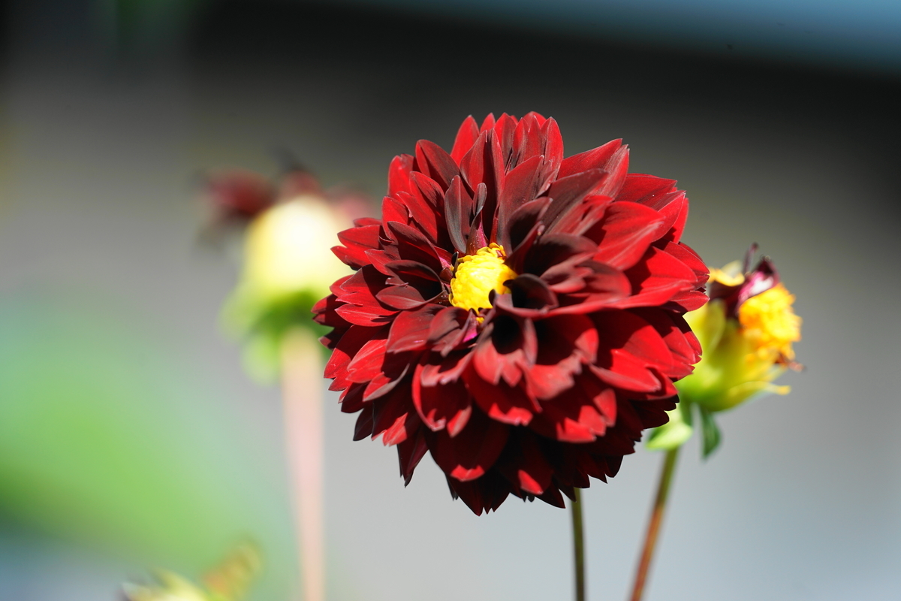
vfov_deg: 4.6
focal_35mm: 300
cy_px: 300
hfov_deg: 6.9
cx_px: 450
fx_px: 7508
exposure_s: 1/320
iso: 200
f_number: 5.6
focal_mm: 300
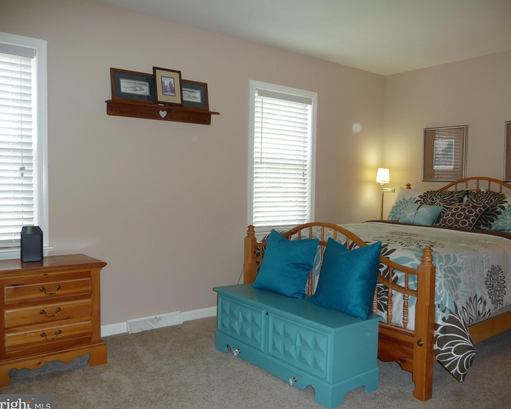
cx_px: 267
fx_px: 454
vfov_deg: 48.5
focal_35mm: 30
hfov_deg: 58.7
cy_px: 206
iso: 200
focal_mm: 4.7
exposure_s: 1/30
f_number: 3.3
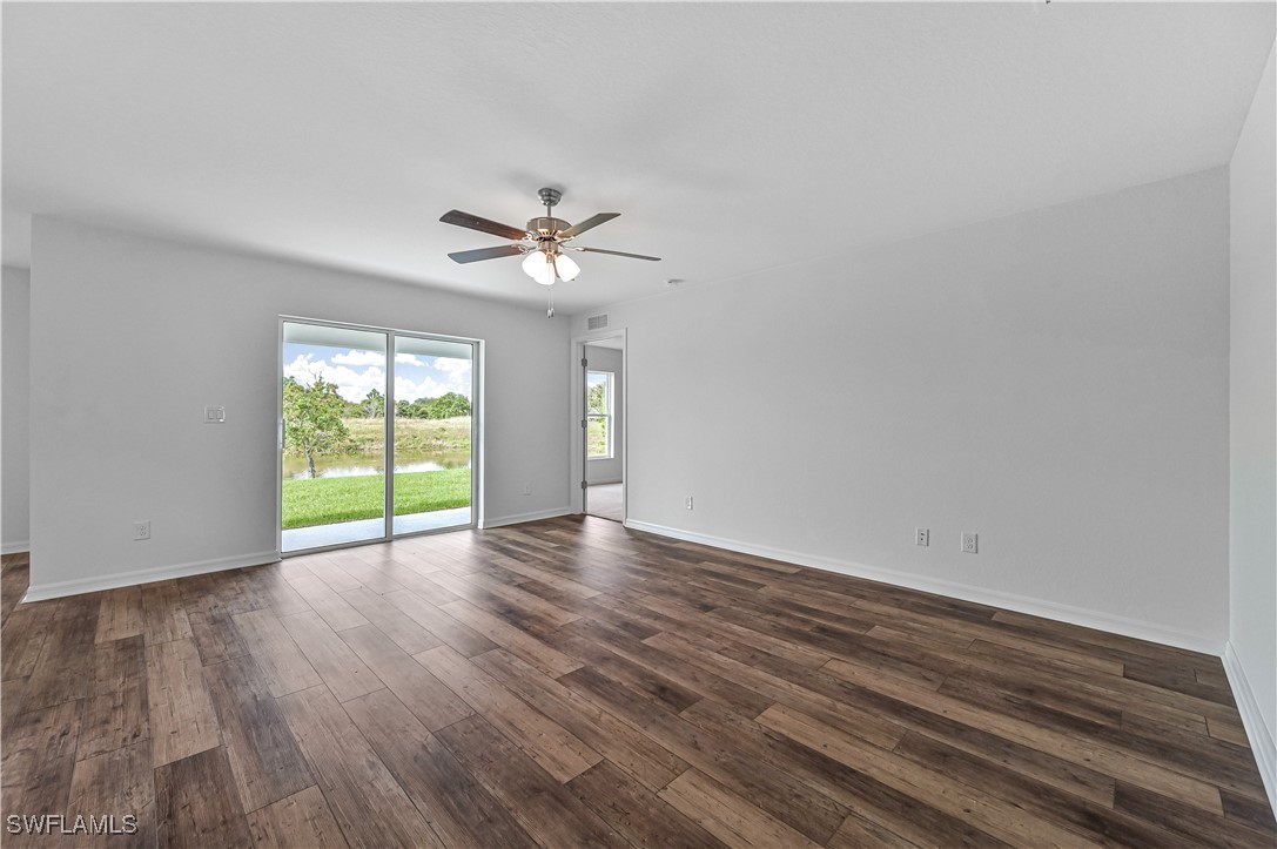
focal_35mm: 14
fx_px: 496
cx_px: 638
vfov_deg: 81.1
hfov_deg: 104.3
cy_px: 424
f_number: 6.3
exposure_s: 1/160
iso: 800
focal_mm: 14
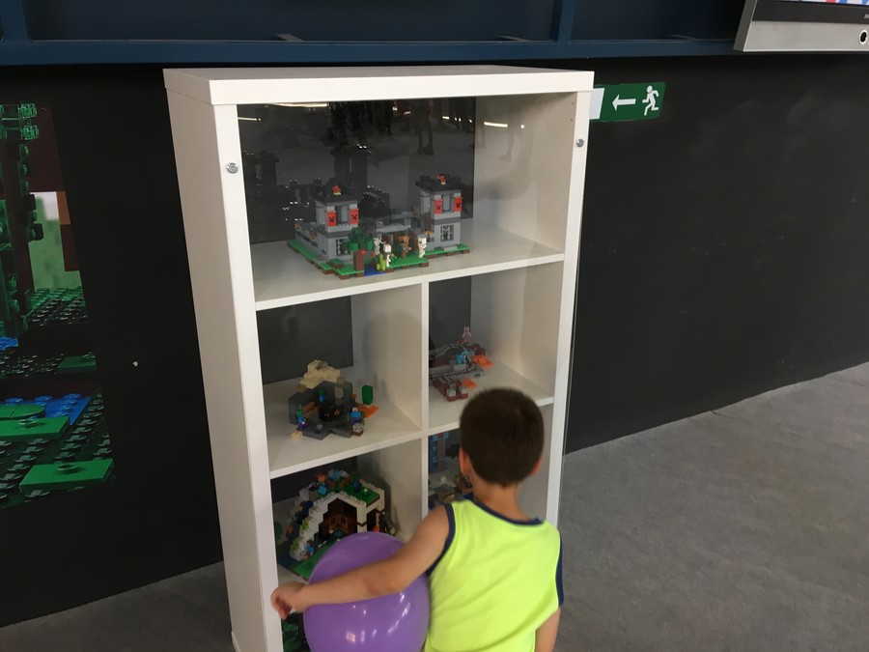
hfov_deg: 61.7
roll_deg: +1.5
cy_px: 326
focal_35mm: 29
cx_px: 434
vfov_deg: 48.2
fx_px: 728
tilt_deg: -21.0
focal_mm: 4.15
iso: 80
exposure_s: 1/33
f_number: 2.2
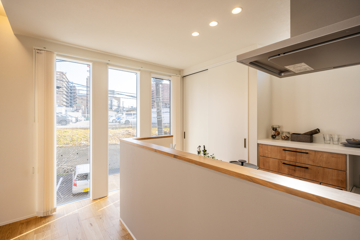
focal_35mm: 16
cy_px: 120
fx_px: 160
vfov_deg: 73.8
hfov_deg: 96.7
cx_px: 180
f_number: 9
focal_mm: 16
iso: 100
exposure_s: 1/50
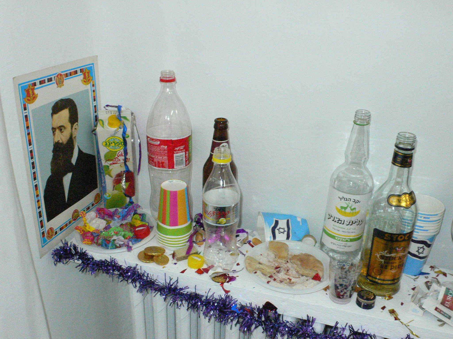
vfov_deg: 41.8
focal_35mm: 34
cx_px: 226
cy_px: 170
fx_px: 445
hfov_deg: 54.0
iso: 400
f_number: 4
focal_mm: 6.3
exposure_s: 1/25
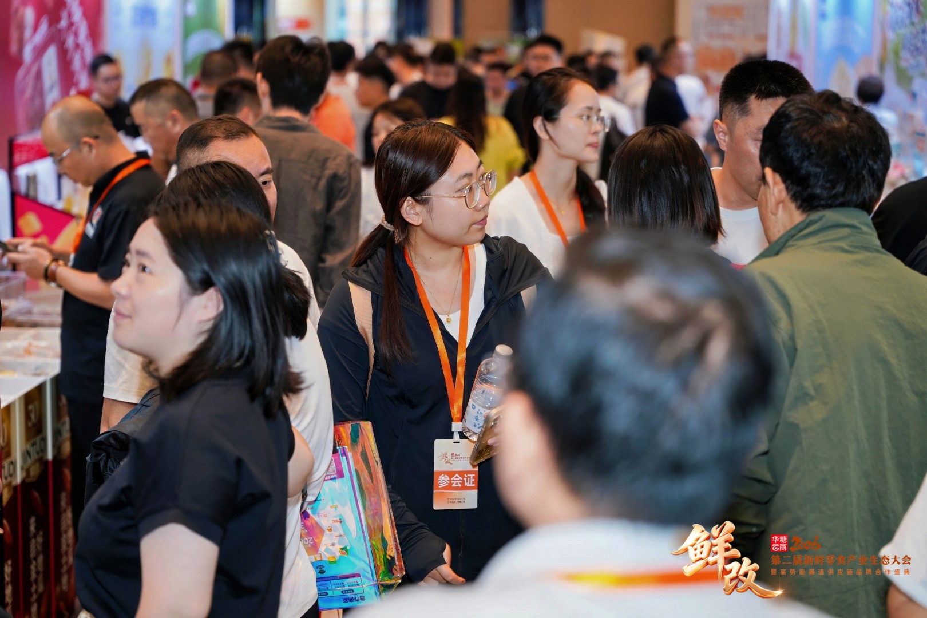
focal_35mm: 70
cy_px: 309
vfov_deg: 19.5
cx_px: 464
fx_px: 1802
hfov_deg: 28.8
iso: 500
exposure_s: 1/125
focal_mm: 70
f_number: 2.8
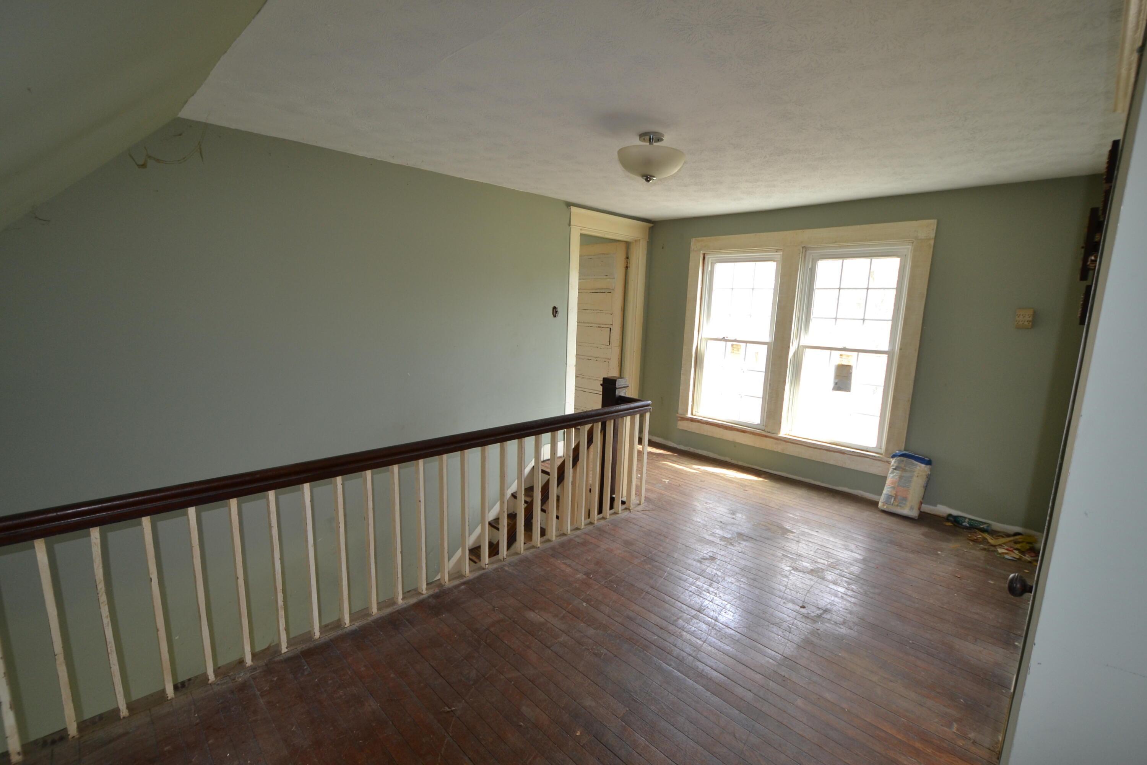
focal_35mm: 15
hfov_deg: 100.4
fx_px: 478
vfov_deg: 77.3
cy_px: 382
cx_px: 574
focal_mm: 10
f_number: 4
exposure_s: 1/60
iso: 400
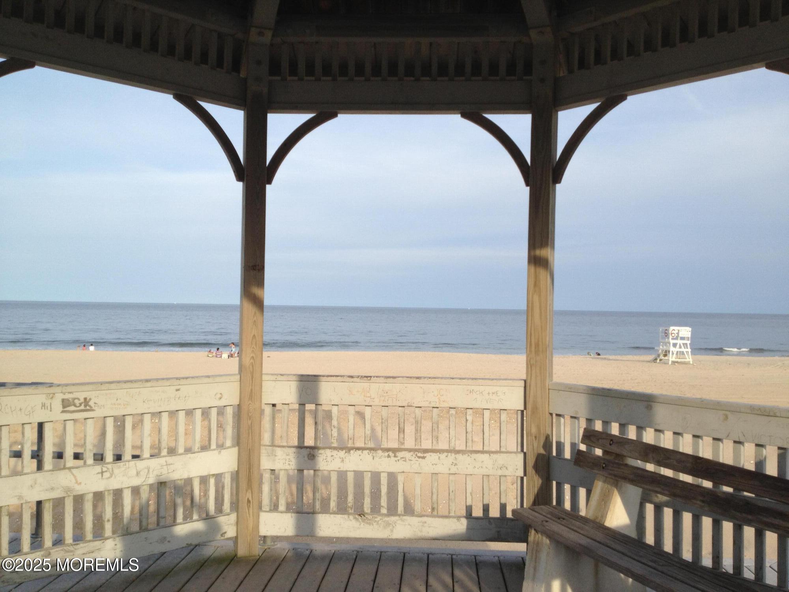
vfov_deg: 40.7
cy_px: 296
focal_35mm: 35
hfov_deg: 52.6
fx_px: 798
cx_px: 394
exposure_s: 1/1062
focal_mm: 4.28
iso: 64
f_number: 2.4
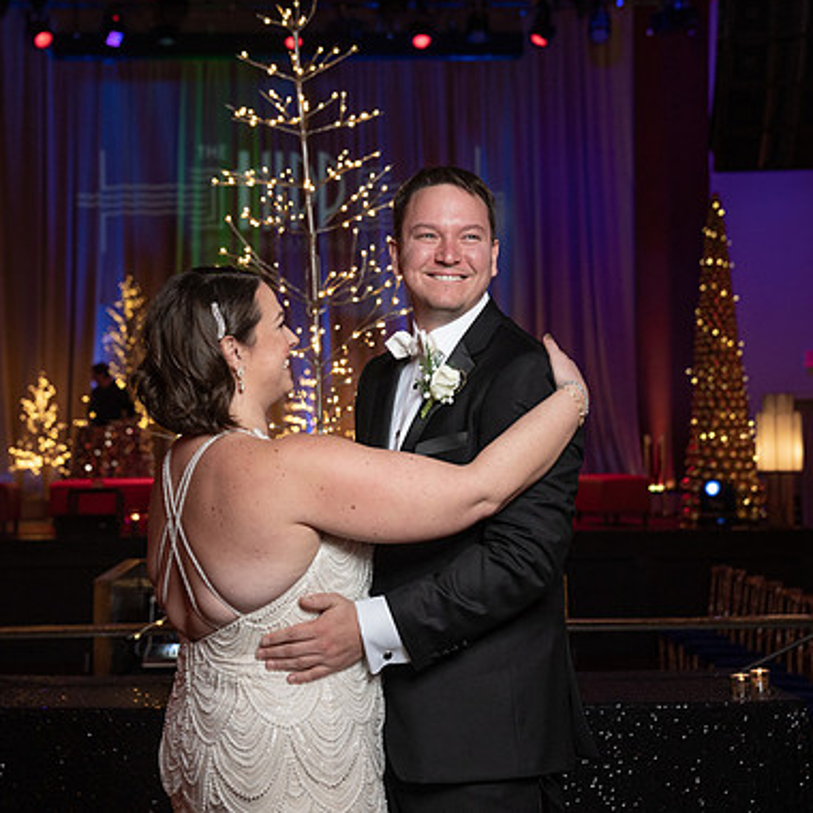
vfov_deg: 25.7
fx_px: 1780
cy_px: 392
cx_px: 322
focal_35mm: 67
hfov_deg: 25.7
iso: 2000
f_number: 4
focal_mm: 50
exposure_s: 1/200
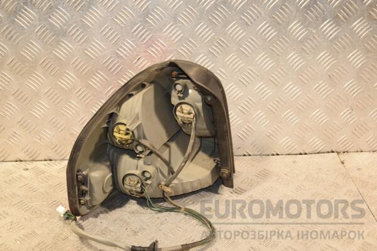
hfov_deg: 37.9
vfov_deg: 25.8
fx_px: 550
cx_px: 188
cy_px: 126
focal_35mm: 52
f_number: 5
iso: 800
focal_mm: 35
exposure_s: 1/200
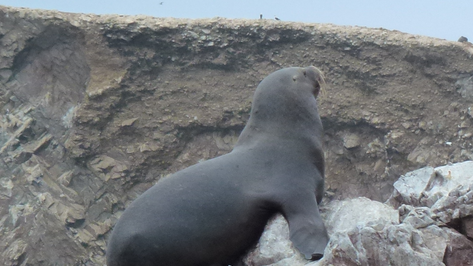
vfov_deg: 3.6
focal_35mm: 333
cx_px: 689
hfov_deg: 6.4
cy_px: 193
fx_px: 4177
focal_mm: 18.7
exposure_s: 1/500
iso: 160
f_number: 5
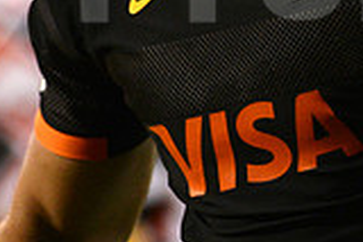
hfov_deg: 1.4
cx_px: 263
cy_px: -55
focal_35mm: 1518
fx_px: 15320
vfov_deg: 0.9
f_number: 4
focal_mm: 420
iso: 3200
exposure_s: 1/500
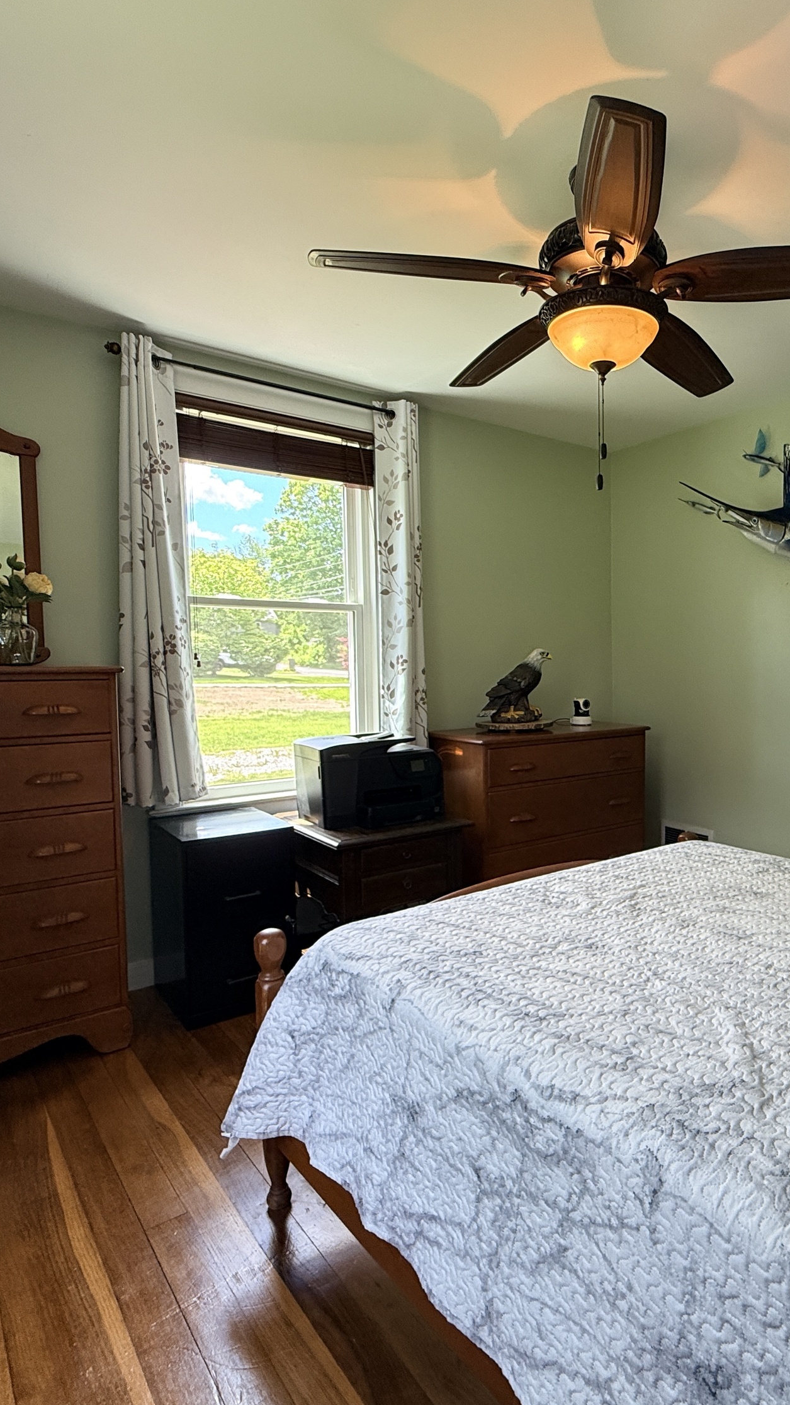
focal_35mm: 21
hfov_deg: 51.7
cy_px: 707
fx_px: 782
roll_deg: +1.4
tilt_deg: -3.2
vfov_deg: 83.8
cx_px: 575
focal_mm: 2.22
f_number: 2.2
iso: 100
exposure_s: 1/120
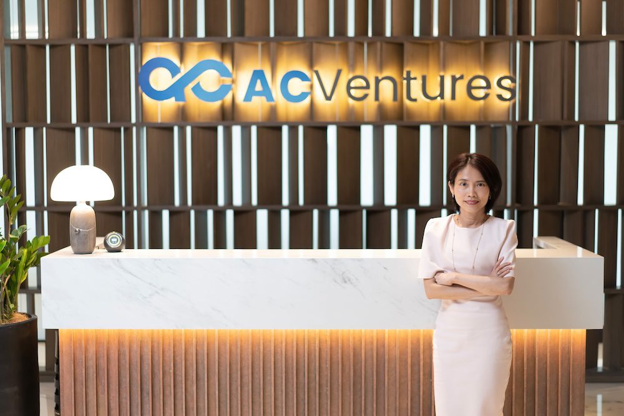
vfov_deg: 24.6
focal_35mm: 55
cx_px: 312
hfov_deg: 36.2
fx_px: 953
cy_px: 208
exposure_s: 1/125
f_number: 1.8
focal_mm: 55
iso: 1000
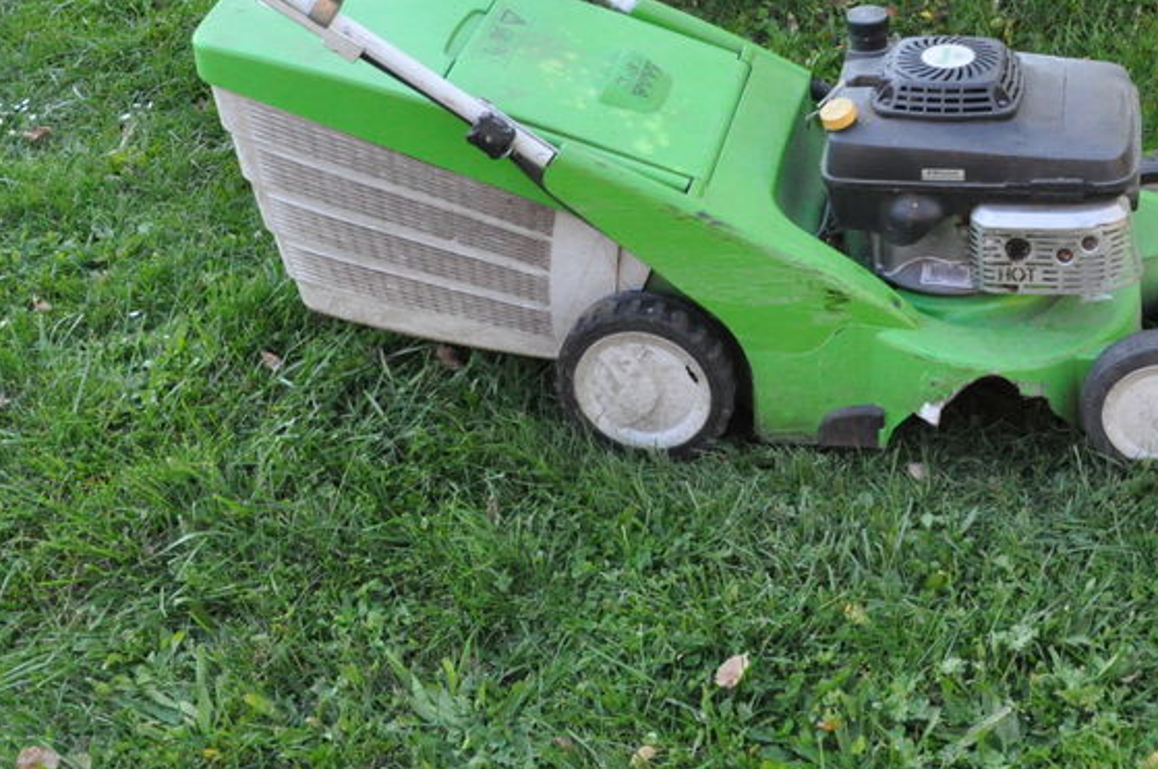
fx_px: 1895
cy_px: 172
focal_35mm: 59
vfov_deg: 22.7
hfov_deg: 33.9
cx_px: 694
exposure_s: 1/320
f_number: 9
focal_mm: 22
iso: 2500
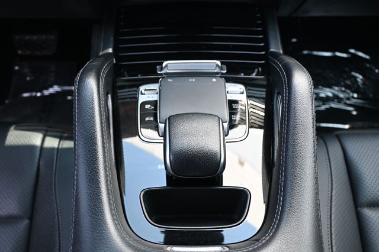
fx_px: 387
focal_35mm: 37
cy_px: 126
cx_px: 190
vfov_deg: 36.1
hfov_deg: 52.2
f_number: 4.2
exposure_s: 1/125
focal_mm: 24.5
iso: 800
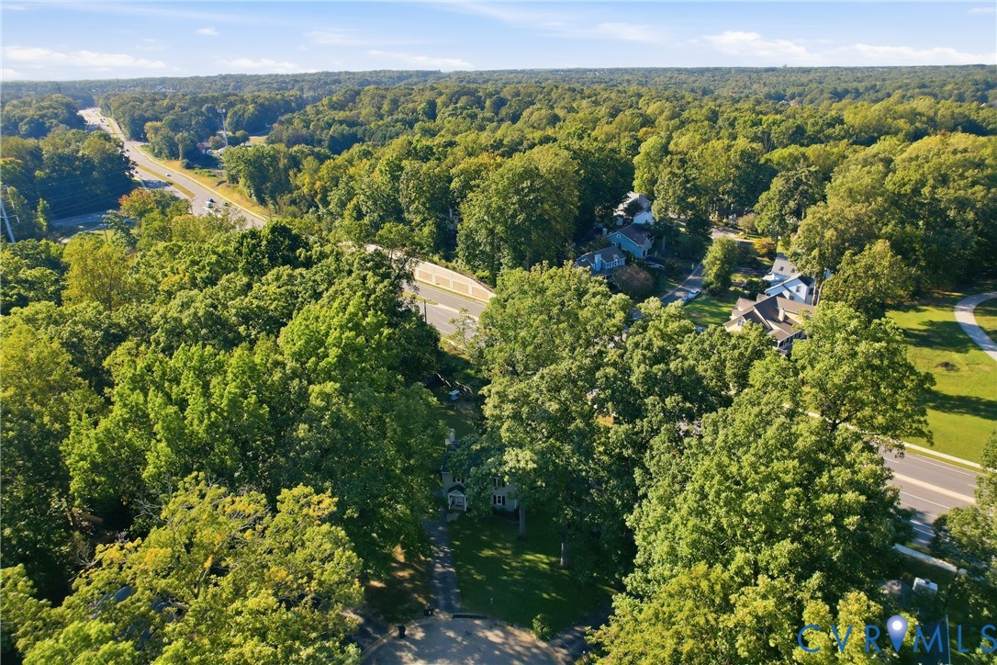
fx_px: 609
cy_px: 332
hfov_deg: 78.6
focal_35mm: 22
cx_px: 498
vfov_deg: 57.2
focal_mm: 8.4
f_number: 2.8
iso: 100
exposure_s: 1/1000
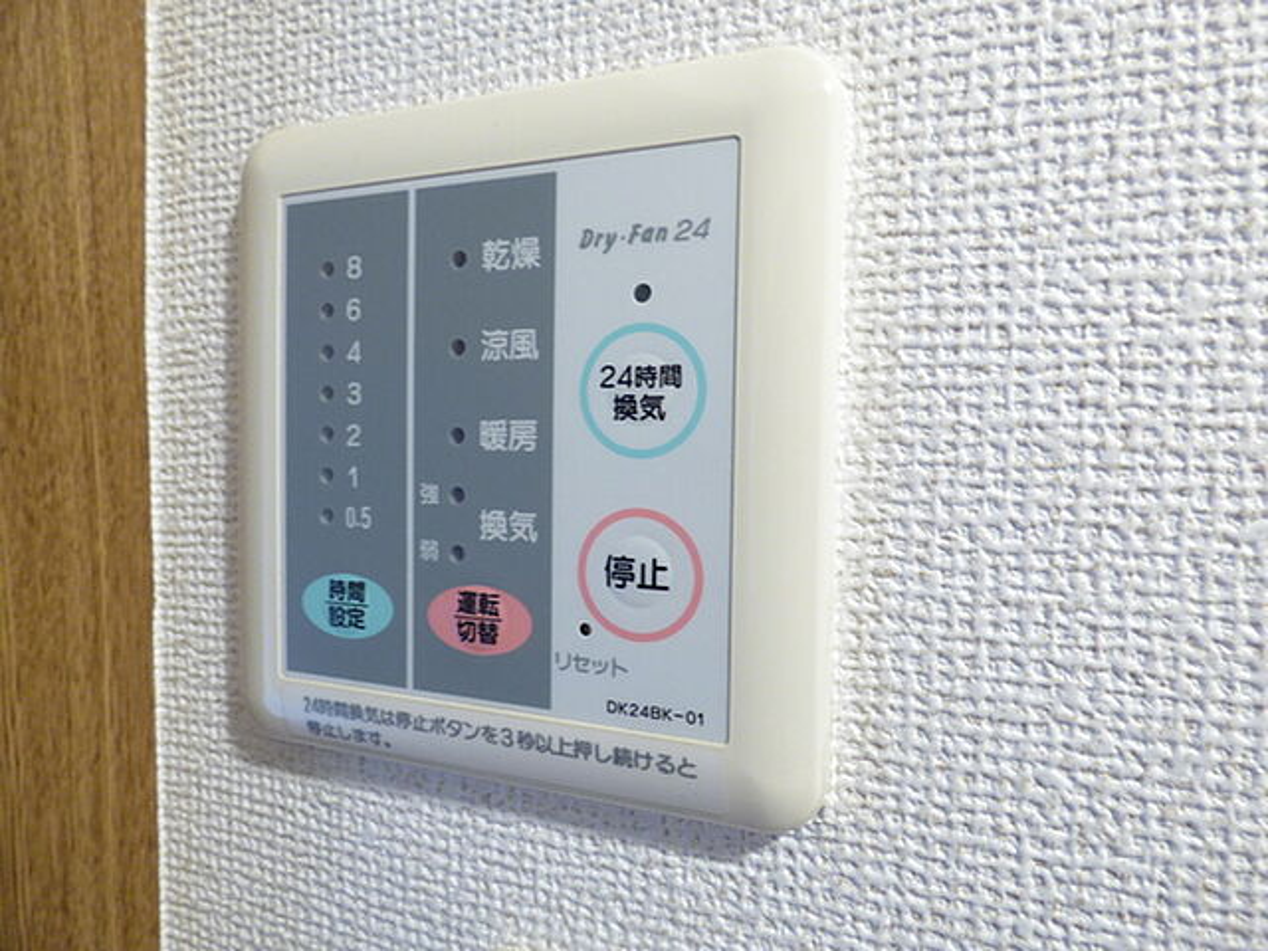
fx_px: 733
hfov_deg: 81.7
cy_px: 476
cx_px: 634
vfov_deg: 66.0
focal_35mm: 20
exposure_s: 1/20
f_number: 2.8
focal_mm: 3.58
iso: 400
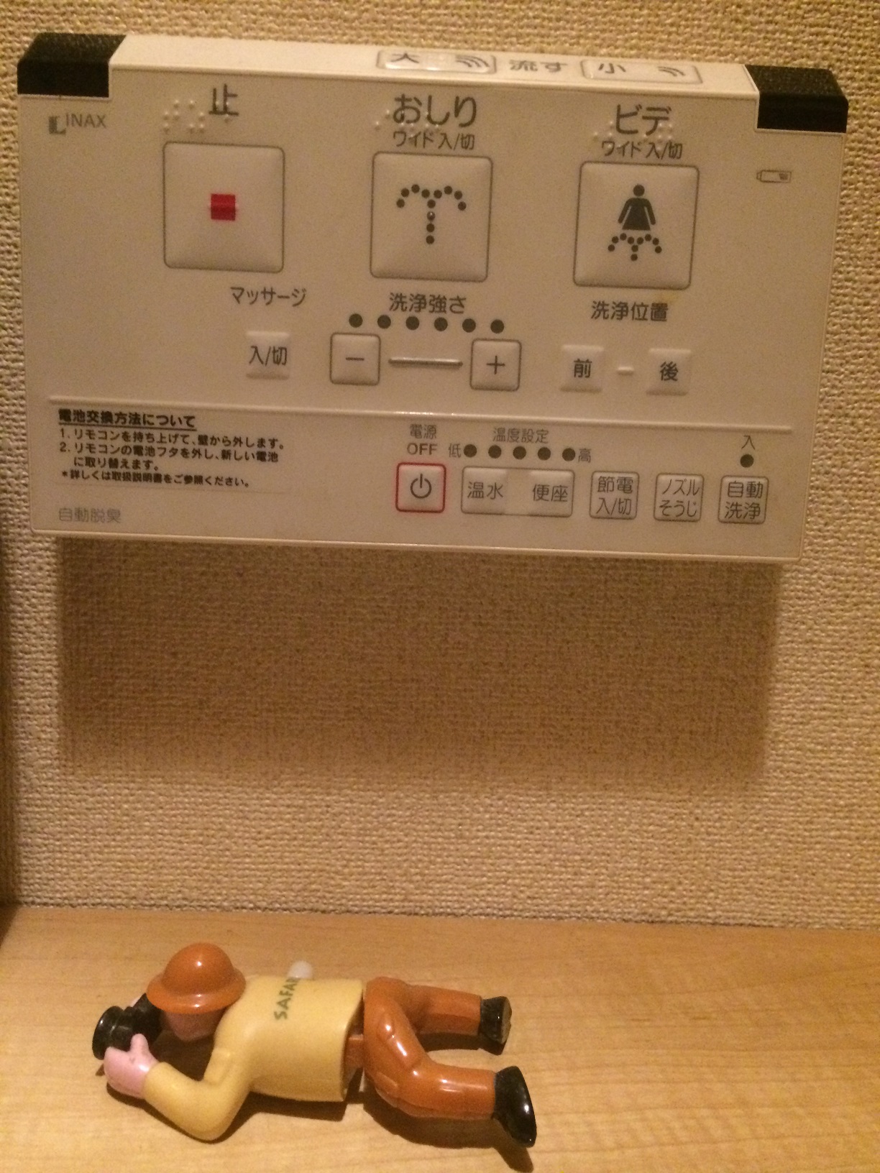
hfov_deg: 46.8
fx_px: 1017
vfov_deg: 60.0
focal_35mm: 30
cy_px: 586
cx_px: 440
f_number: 2.2
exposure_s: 1/15
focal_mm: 4.12
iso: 400
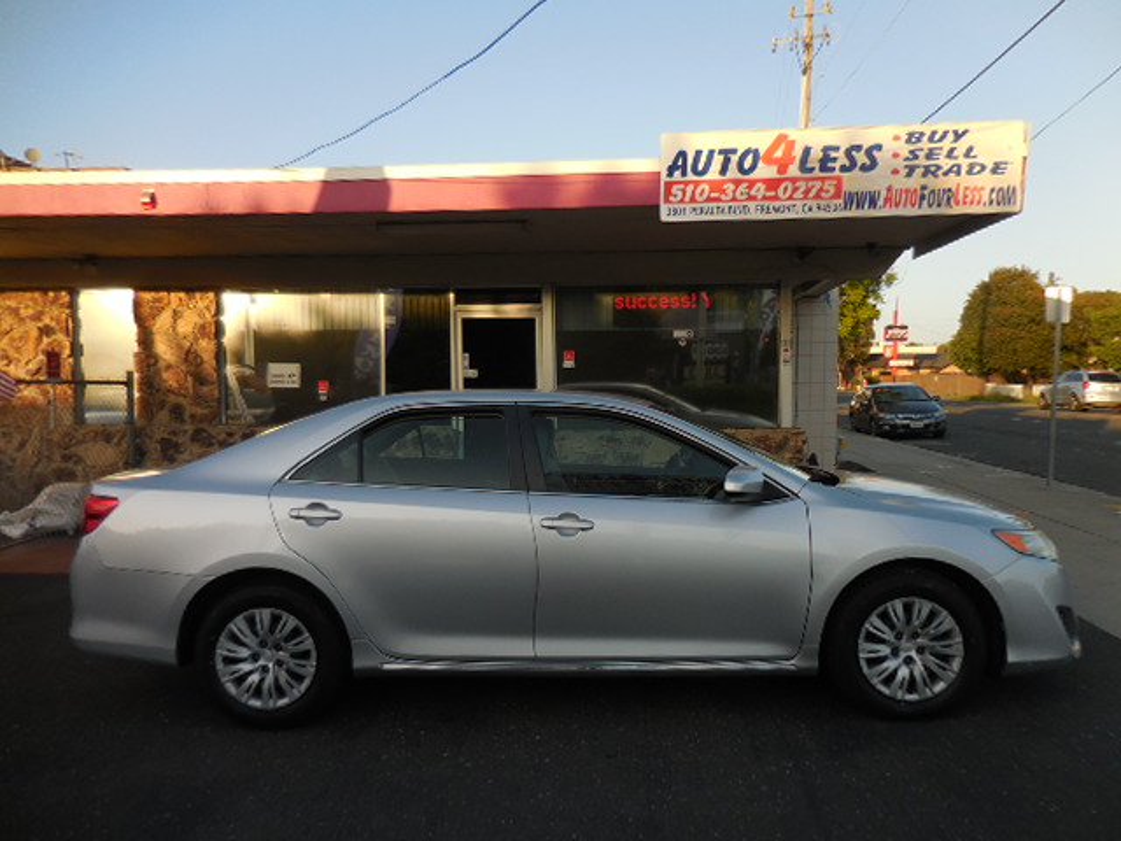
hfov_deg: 69.4
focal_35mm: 25
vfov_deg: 54.9
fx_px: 810
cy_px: 420
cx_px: 560
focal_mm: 4.5
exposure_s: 1/500
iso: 125
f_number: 3.3
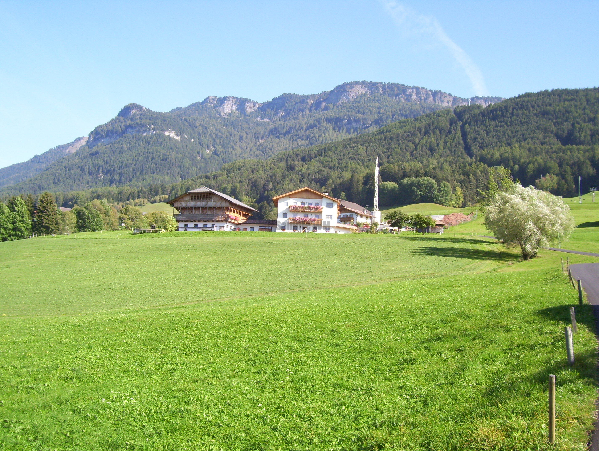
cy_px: 226
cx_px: 300
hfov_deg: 51.3
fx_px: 624
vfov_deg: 39.7
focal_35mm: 36
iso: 80
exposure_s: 1/250
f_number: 4.8
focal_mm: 6
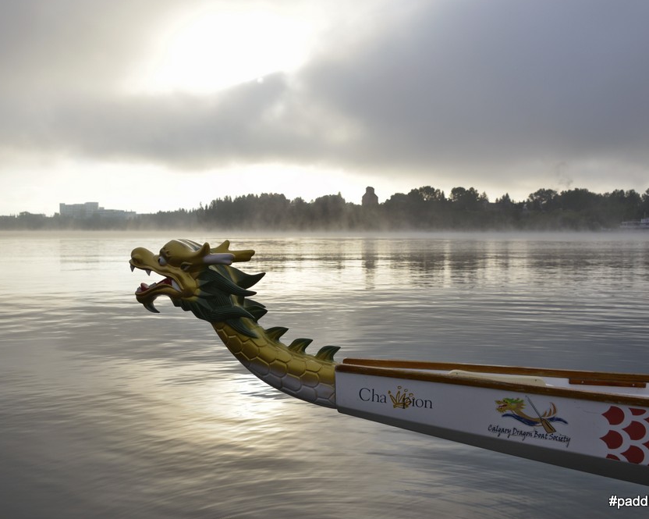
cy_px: 258
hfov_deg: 49.1
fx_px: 710
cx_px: 331
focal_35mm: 37
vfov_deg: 40.1
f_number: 5.6
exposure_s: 1/1500
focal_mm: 32
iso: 400
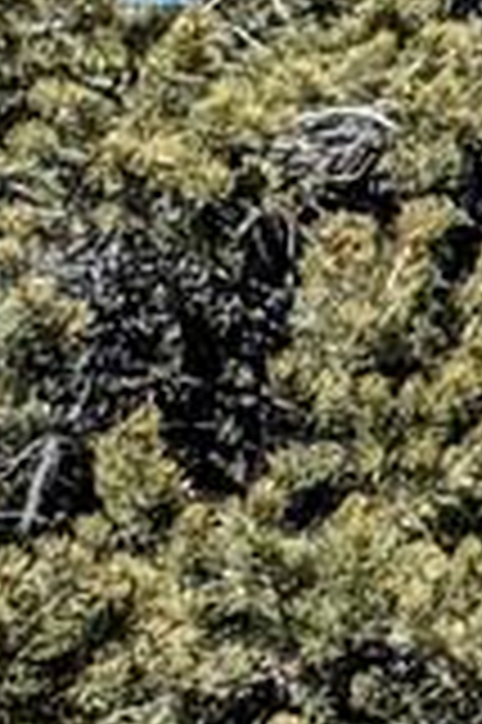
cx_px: 3543
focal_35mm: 258
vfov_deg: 8.0
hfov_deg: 3.8
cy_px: 553
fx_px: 5192
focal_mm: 5.43
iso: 46
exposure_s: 1/1225
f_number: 1.89
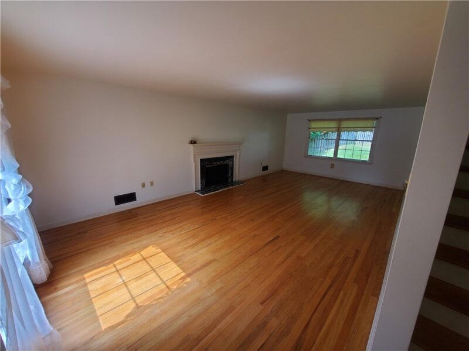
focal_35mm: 13
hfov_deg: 106.2
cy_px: 176
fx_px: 176
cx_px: 234
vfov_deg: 89.9
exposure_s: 1/60
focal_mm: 1.8
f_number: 2.2
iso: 50
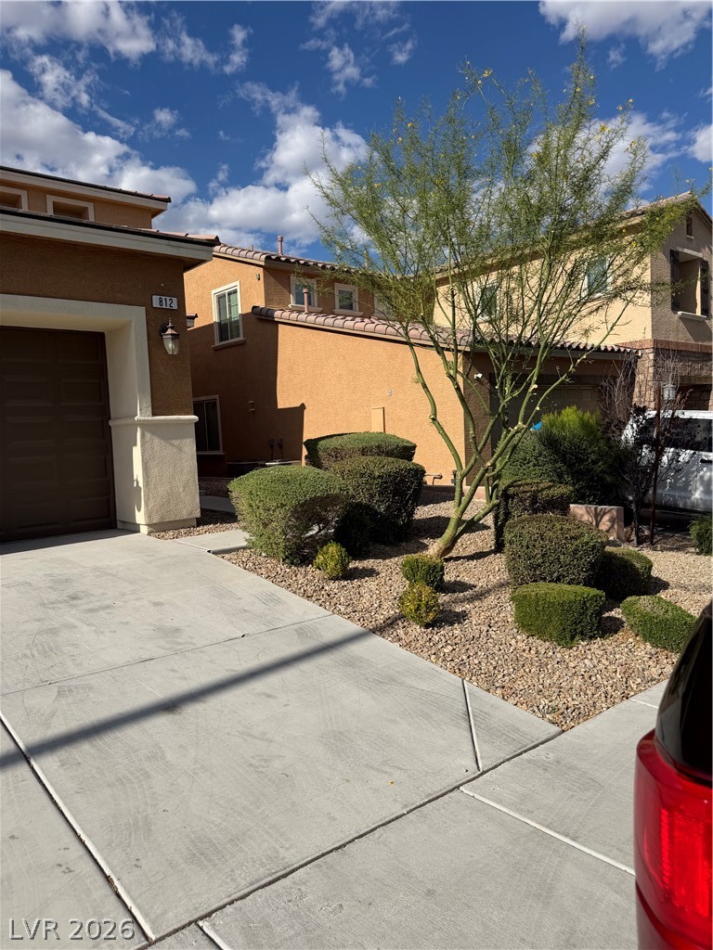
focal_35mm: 24
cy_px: 475
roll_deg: +3.2
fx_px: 659
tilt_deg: -3.6
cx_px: 356
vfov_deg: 71.6
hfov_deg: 56.8
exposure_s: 1/8130
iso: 80
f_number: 1.78
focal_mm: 6.76
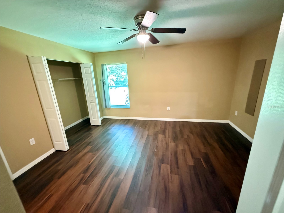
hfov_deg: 102.1
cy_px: 106
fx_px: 115
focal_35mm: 14
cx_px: 142
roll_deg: +4.3
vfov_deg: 85.7
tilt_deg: -14.6
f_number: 2.2
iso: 1600
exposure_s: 1/30
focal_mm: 2.22
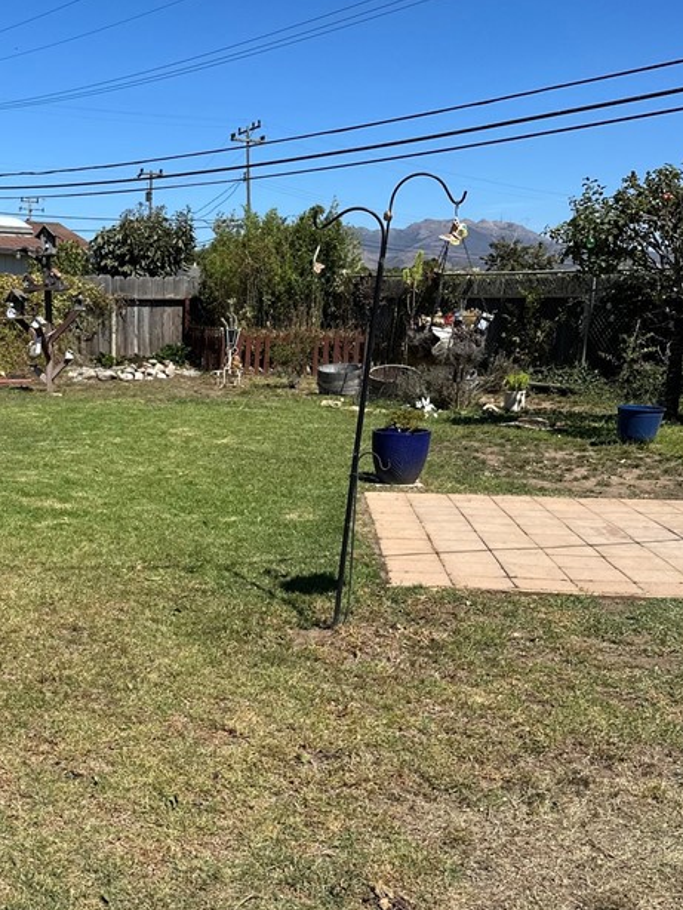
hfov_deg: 34.8
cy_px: 636
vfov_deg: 45.8
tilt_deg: -17.0
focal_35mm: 40
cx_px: 130
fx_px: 1052
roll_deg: -0.7
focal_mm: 6.86
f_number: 1.78
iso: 80
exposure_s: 1/5263
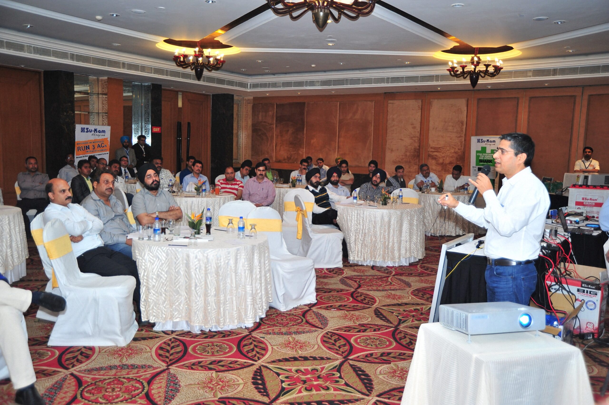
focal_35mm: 34
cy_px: 202
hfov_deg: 55.8
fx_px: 575
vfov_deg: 38.8
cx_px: 304
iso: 1000
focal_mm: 34
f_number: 4
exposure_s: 1/125
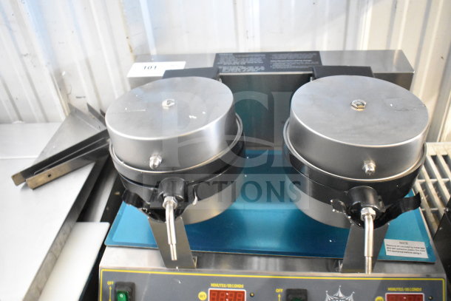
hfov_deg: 61.9
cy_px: 150
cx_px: 226
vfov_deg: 43.6
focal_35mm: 30
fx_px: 376
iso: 9000
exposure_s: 1/30
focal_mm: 20
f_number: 3.8
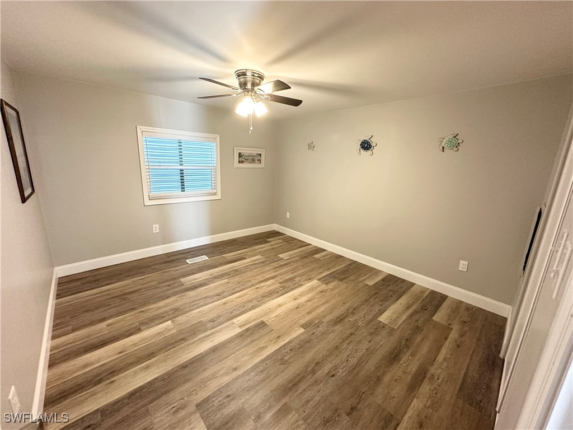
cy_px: 215
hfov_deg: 102.1
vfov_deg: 85.7
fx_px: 232
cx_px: 286
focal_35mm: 14
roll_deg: -2.2
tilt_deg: -12.9
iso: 320
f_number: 2.2
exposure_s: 1/60
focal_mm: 2.22
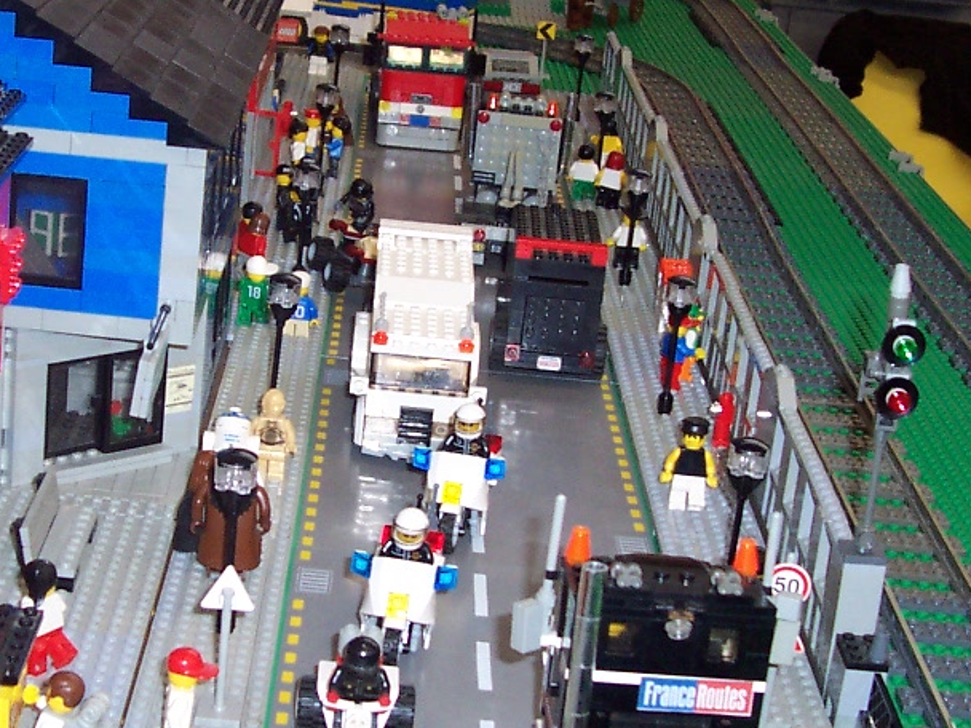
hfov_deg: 26.6
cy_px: 383
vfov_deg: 20.2
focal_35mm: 73
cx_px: 363
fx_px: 2048
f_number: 2.8
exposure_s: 1/60
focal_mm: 5.6
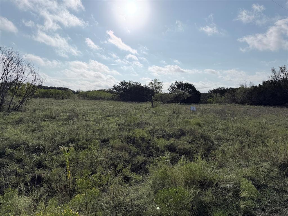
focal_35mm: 24
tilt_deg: -4.2
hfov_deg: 71.6
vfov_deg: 56.8
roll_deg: -0.6
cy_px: 108
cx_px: 144
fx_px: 200
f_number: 1.78
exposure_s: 1/22727
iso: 80
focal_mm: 6.76
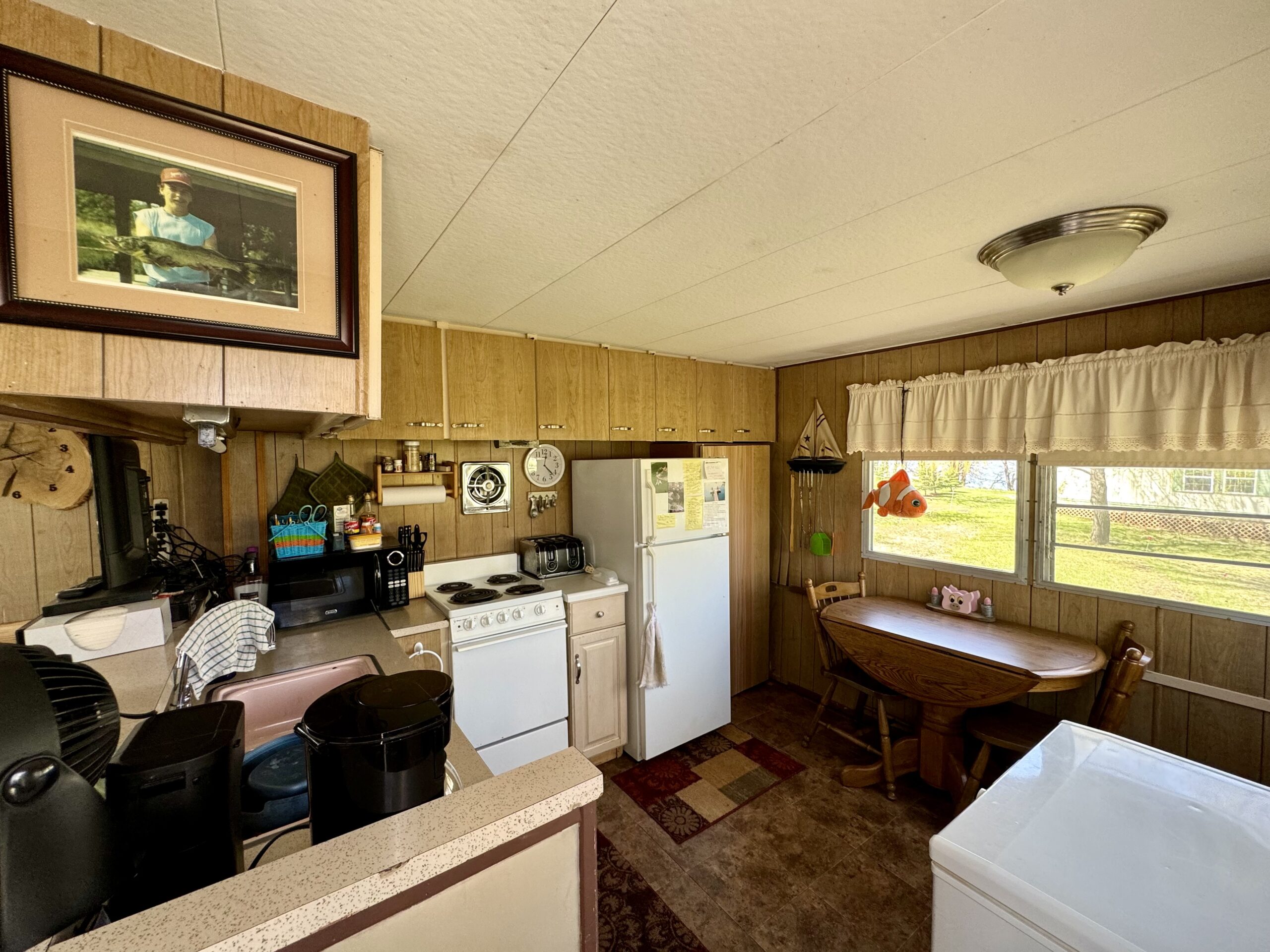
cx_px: 635
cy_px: 476
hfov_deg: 102.1
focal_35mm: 14
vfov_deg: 85.7
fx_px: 514
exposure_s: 1/99
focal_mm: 2.22
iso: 125
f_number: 2.2
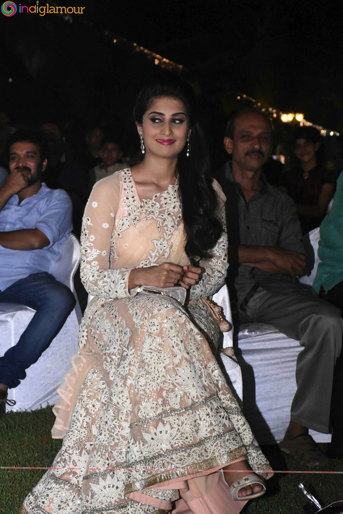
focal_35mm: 93
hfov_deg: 14.7
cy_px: 257
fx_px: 1329
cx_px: 172
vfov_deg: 21.9
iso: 10000
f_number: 6.3
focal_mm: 62
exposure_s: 1/160
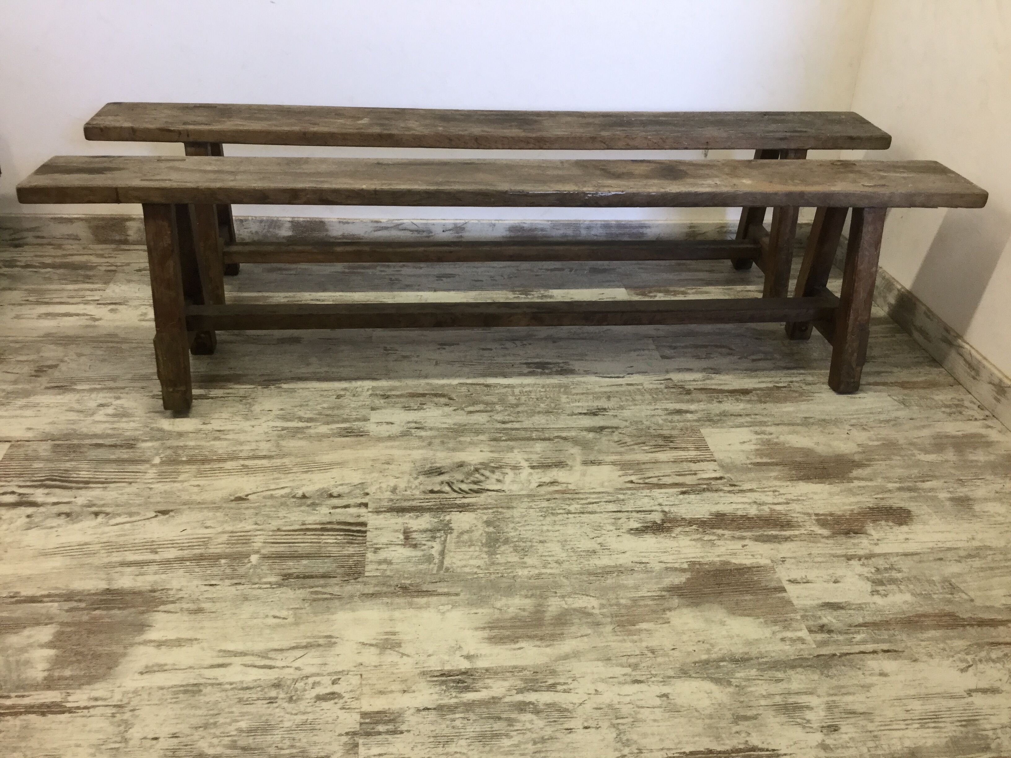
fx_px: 905
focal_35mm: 31
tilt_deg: -31.1
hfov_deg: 58.4
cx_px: 506
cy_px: 379
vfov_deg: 45.4
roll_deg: -2.9
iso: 64
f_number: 2.4
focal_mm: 3.3
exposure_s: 1/33
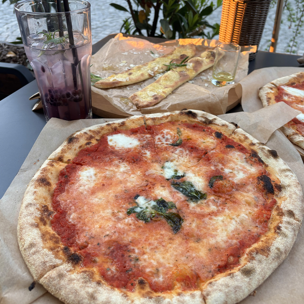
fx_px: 308
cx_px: 150
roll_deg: -1.5
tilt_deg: -34.1
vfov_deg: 52.4
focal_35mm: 31
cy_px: 135
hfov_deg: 52.5
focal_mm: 5.96
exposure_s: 1/119
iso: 125
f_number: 1.6
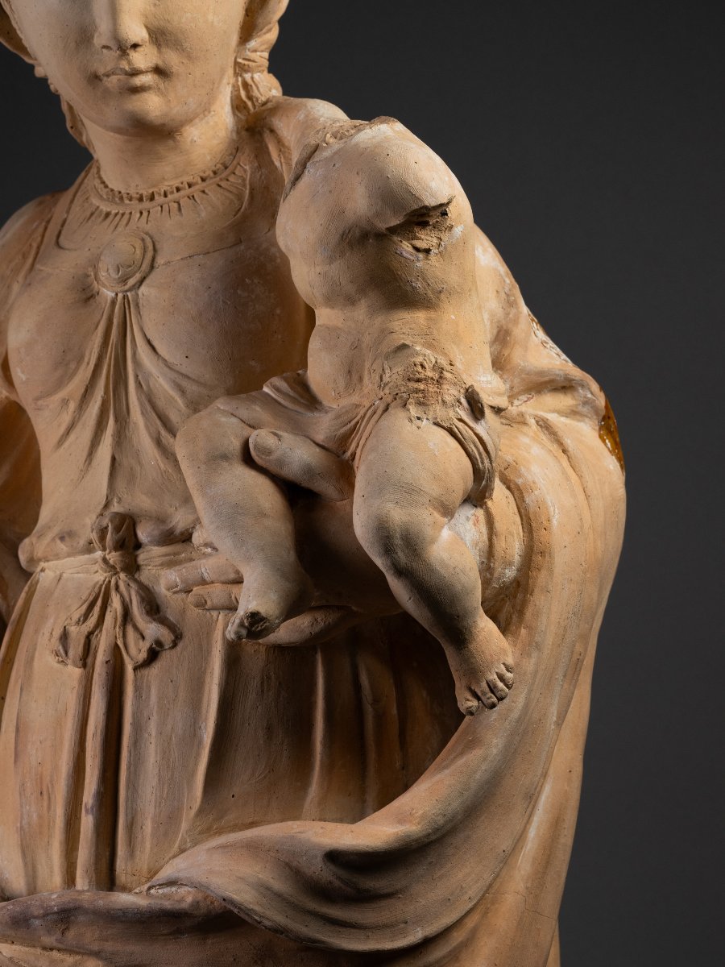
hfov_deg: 15.6
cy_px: 484
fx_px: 2653
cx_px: 362
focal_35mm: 95
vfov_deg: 20.7
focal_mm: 120
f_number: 20
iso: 800
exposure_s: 1/125
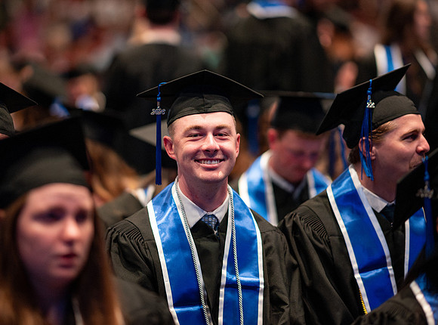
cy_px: 133
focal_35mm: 133
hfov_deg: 14.8
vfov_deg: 11.0
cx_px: 220
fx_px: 1682
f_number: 1.4
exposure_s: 1/320
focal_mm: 105
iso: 3200
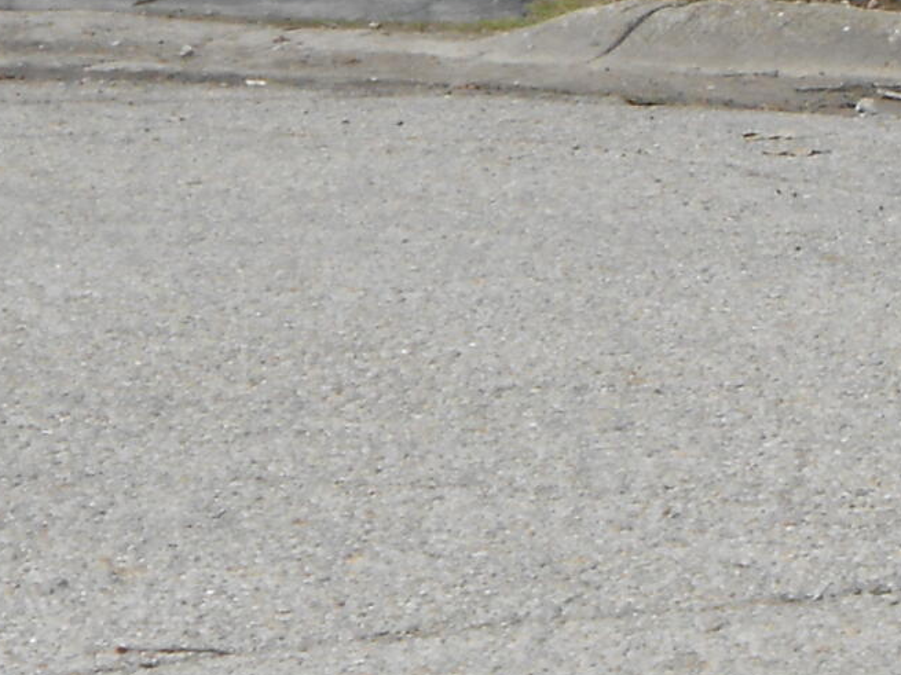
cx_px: 1451
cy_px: -223
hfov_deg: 5.9
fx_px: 8588
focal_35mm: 330
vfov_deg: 4.5
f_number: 6
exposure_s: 1/250
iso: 80
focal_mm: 12.8
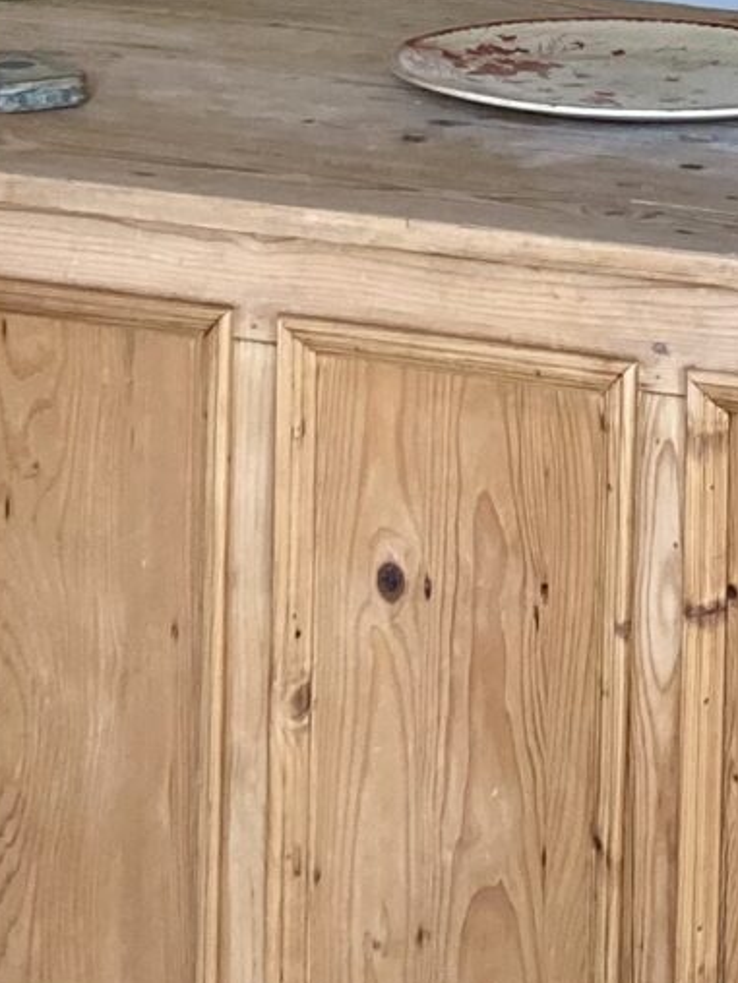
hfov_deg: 10.5
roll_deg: -1.9
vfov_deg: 13.2
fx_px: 4008
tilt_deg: -2.9
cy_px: -507
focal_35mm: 141
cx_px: 626
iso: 80
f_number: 1.8
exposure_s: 1/86
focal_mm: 3.99
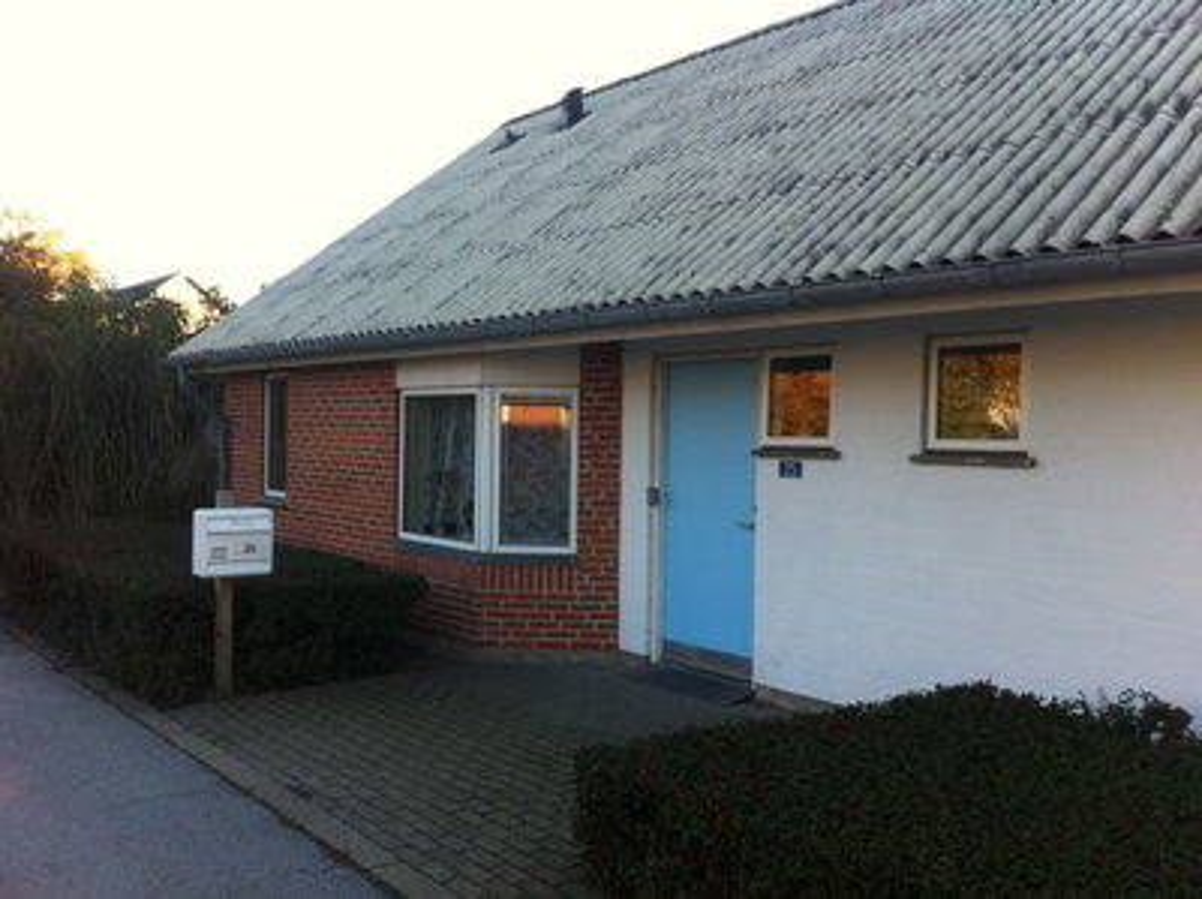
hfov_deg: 52.7
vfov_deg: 40.6
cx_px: 601
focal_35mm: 35
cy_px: 450
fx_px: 1214
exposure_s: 1/127
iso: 80
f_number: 2.8
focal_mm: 3.85
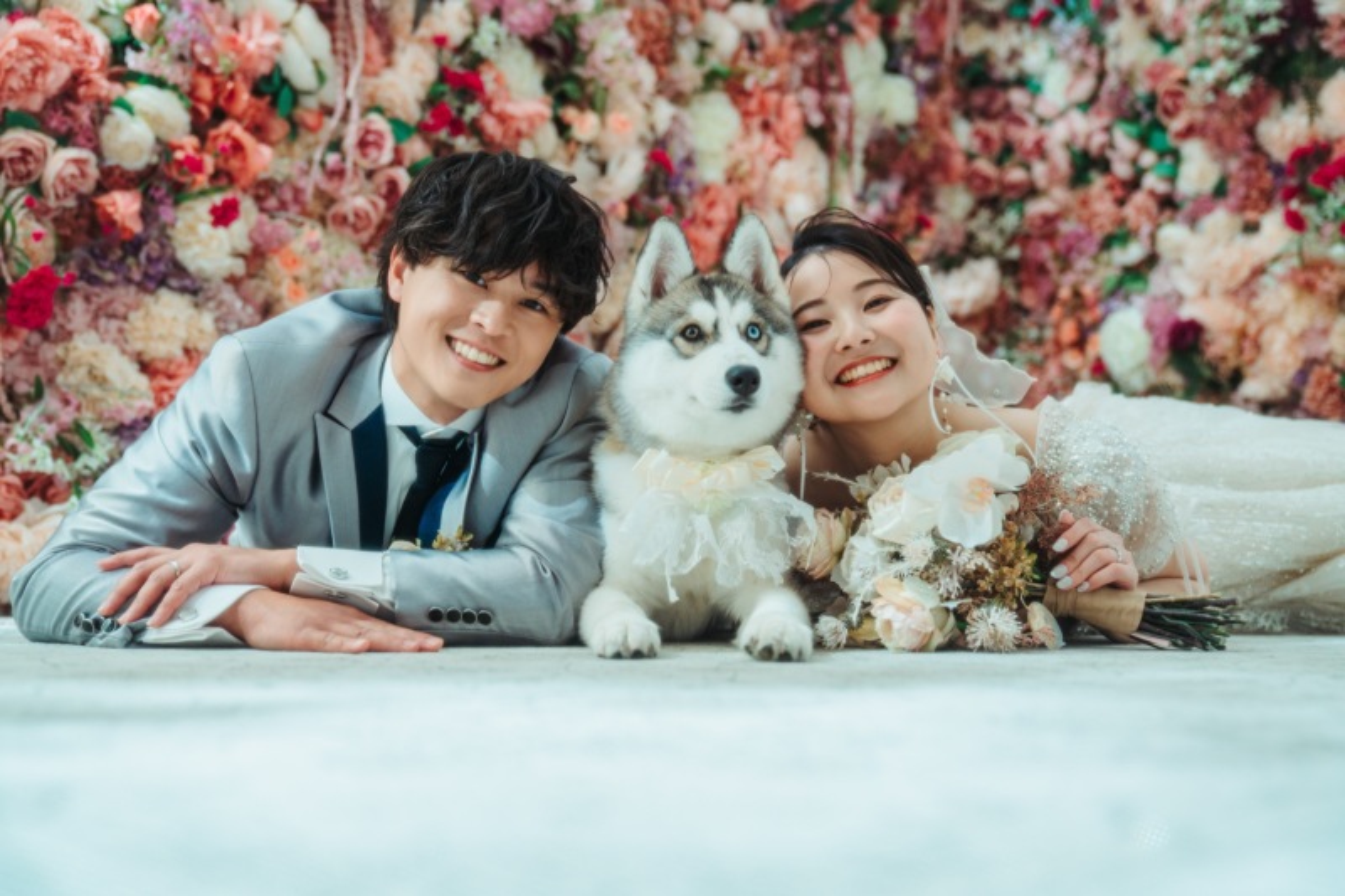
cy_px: 448
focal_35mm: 40
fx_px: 1494
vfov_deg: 33.4
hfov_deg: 48.5
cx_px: 672
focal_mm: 40
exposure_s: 1/160
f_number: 2.8
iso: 640
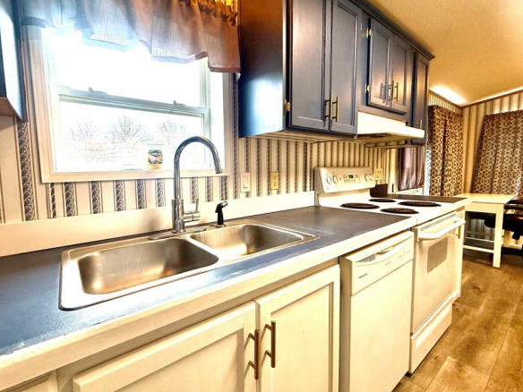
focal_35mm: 16
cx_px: 234
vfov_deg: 78.1
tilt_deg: -4.5
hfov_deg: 94.2
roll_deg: +0.5
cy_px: 191
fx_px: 242
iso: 200
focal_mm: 2.22
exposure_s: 1/120
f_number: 2.2
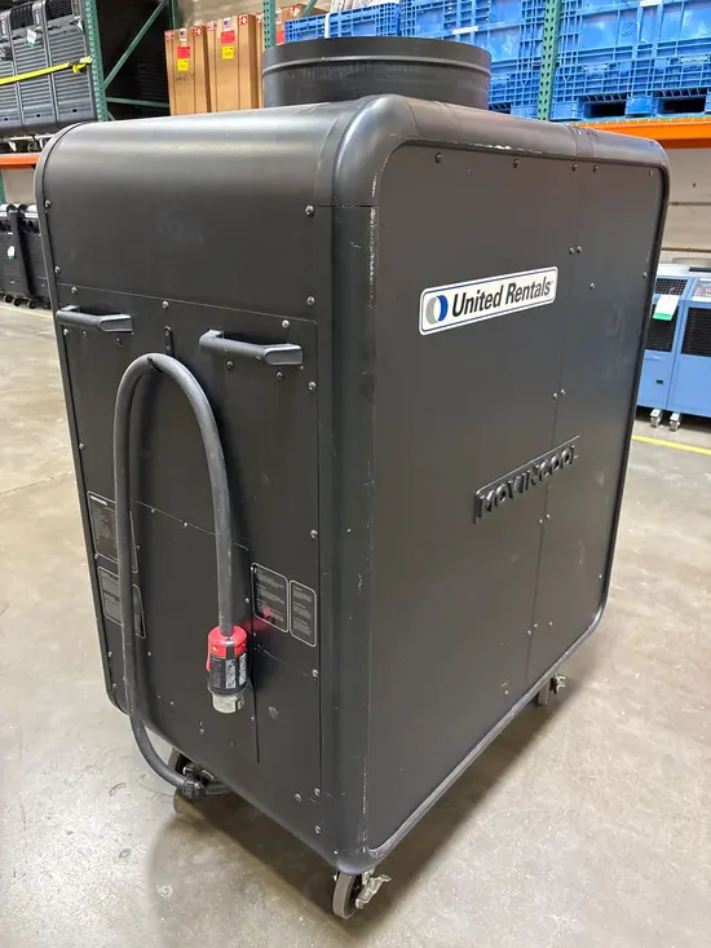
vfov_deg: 67.3
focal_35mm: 26
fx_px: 712
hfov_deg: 53.1
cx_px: 356
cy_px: 474
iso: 500
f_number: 1.6
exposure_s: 1/40
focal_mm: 5.96
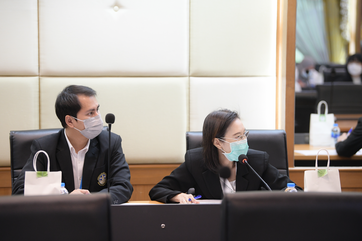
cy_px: 120
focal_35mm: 116
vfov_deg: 11.8
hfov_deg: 17.6
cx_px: 181
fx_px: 1166
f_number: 2.8
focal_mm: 116
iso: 1600
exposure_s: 1/160
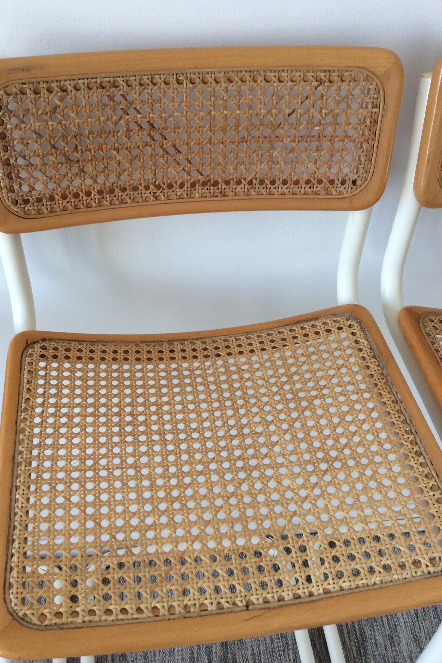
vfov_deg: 54.4
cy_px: 322
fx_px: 644
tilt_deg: -44.7
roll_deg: -2.6
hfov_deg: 37.8
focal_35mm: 35
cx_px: 196
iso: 40
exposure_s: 1/100
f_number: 2.4
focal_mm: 3.3
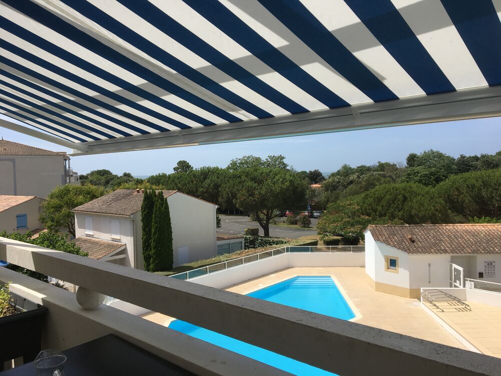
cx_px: 250
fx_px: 420
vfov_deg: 48.2
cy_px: 188
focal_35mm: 29
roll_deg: +1.0
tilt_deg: -1.6
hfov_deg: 61.7
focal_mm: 4.15
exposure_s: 1/2024
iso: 25
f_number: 2.2
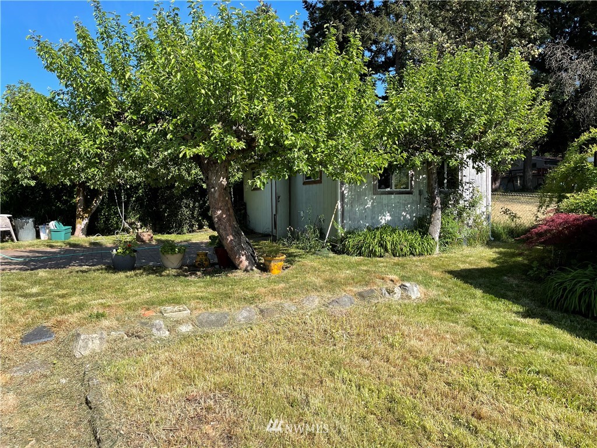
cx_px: 298
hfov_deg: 67.3
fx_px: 448
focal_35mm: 26
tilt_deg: -3.3
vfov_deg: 53.1
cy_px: 224
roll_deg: +0.7
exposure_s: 1/1852
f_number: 1.6
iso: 32
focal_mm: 5.1
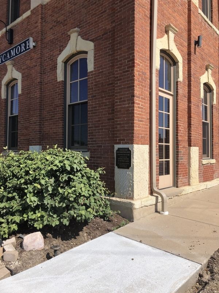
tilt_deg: +3.4
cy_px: 146
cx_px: 110
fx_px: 236
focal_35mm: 28
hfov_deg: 49.7
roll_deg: -0.4
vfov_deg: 63.4
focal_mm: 4
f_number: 1.8
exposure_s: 1/2315
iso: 25
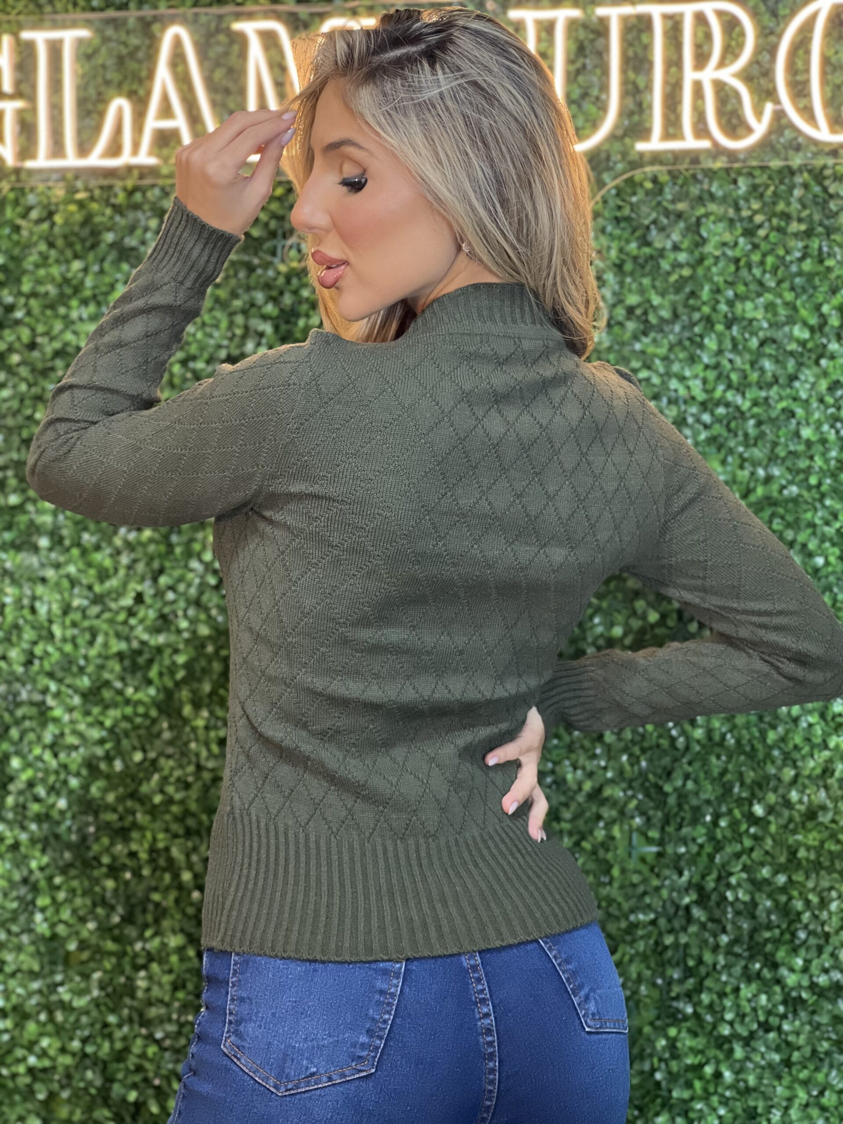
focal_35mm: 77
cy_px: 562
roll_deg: +0.5
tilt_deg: -0.8
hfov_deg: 19.1
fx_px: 2500
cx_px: 422
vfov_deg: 25.3
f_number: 2.8
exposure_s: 1/120
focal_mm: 9
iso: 250
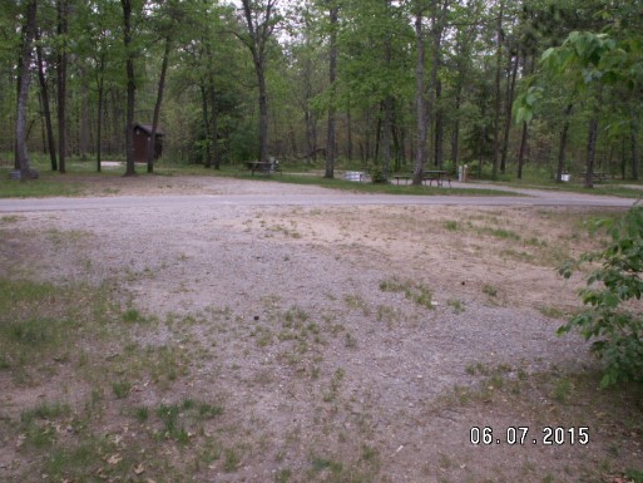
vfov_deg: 40.7
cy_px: 242
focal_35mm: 35
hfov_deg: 52.6
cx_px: 322
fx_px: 650
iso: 50
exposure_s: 1/60
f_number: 3.5
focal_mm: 5.86
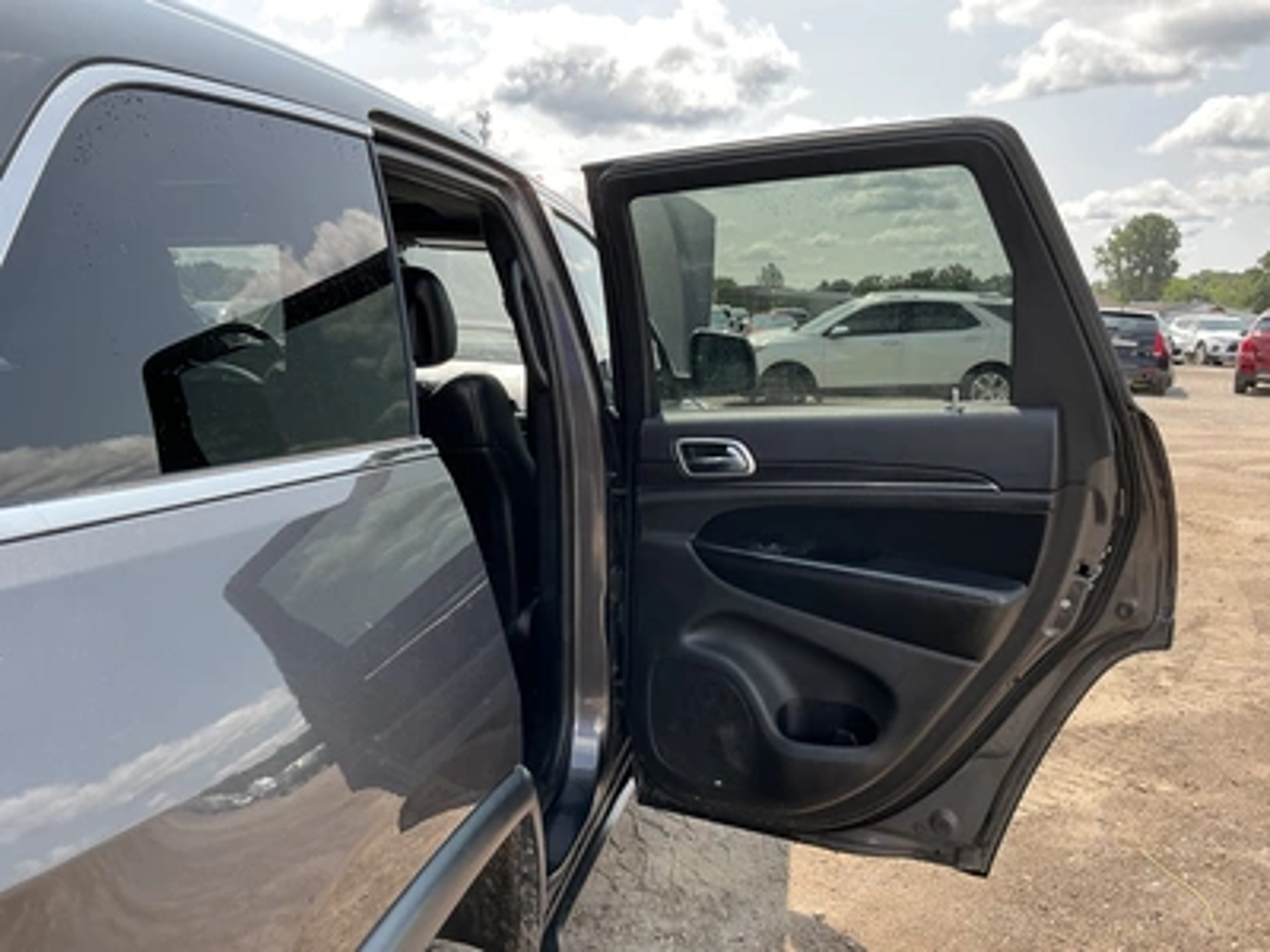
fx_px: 1027
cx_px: 635
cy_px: 476
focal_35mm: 28
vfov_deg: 49.7
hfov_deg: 63.4
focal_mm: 3
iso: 25
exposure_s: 1/457
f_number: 1.8
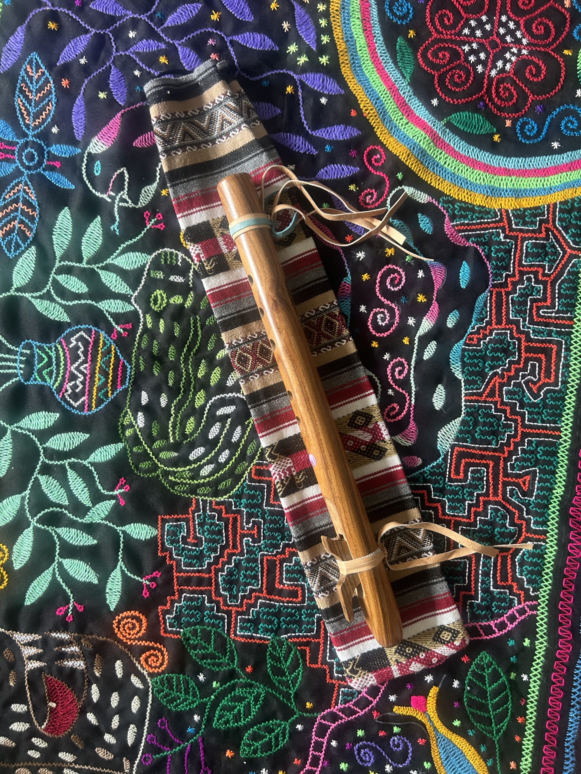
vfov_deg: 67.3
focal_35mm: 26
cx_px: 290
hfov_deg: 53.1
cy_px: 387
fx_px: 582
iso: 160
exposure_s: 1/60
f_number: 1.5
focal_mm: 5.7
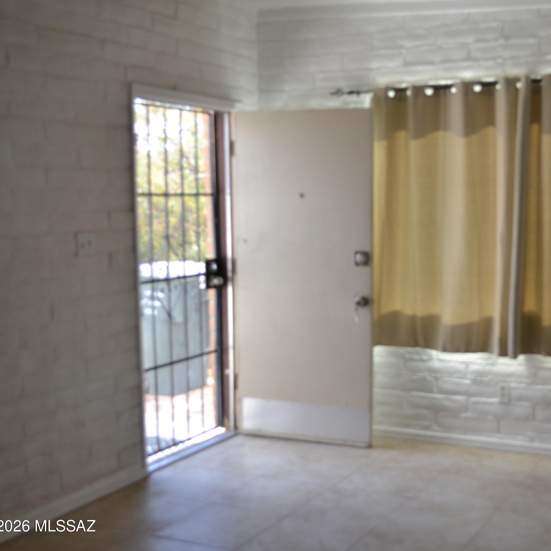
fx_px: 828
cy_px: 275
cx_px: 397
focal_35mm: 46
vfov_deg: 36.8
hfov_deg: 36.1
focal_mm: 24
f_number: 5
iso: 400
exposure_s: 1/100
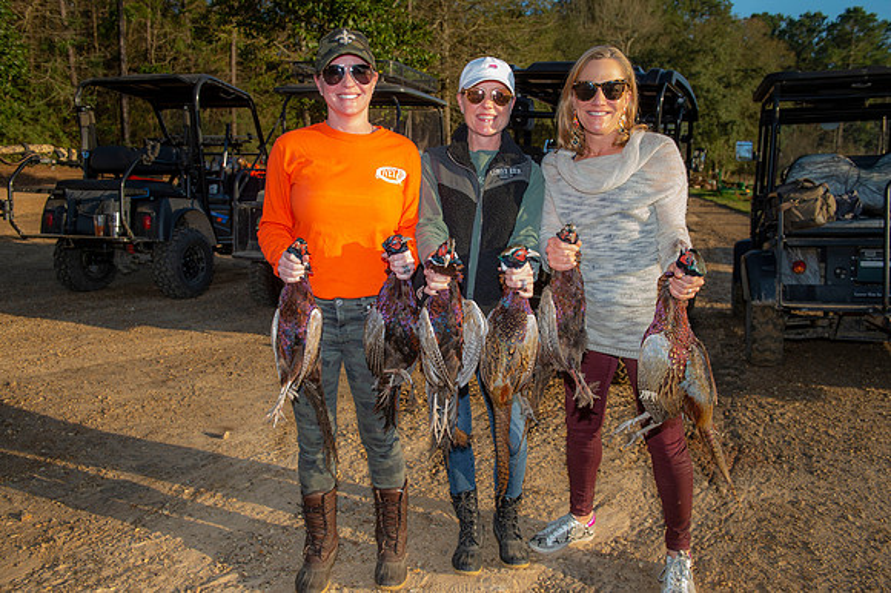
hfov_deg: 63.7
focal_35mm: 29
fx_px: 717
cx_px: 446
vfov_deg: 44.9
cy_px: 296
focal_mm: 29
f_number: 5.6
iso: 50
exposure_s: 1/160
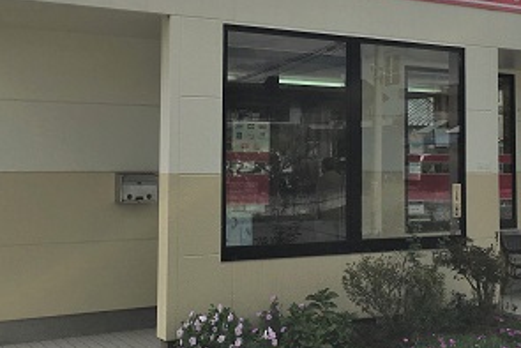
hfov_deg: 40.3
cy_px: 85
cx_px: 268
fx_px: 709
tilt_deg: +4.3
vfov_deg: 27.2
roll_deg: -0.6
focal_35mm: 49
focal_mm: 4.15
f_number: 2.2
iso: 25
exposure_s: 1/2849
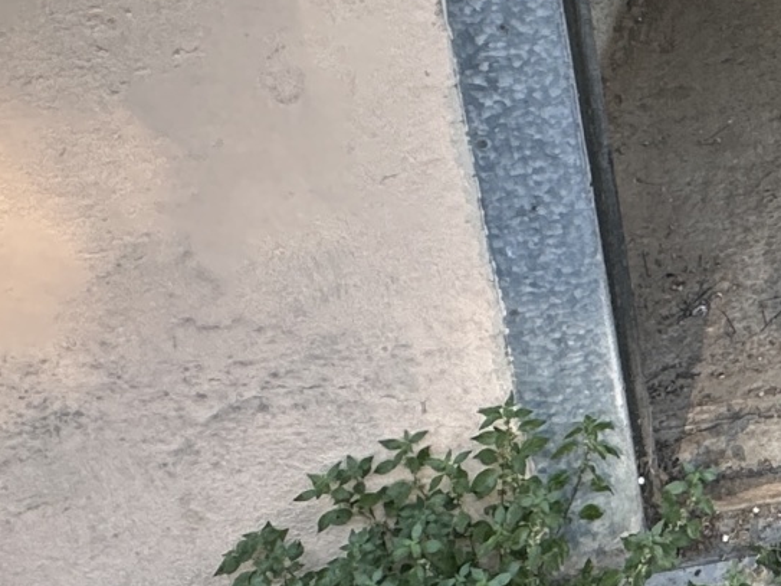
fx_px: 1489
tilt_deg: -17.8
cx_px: 1237
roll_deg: -0.4
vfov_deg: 20.5
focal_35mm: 66
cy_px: -160
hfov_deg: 22.7
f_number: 2.2
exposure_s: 1/99
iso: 100
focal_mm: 2.22
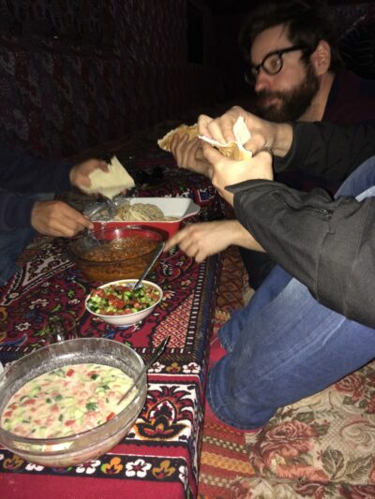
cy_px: 250
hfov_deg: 46.8
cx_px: 188
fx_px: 433
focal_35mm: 30
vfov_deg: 60.0
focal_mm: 4.12
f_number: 2.2
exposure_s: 1/16
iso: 200
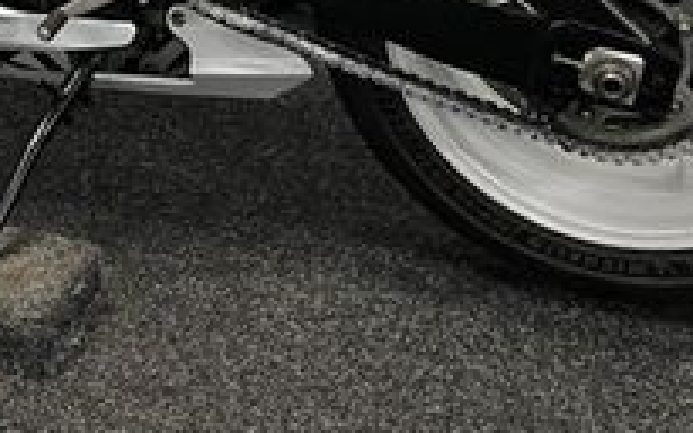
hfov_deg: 23.7
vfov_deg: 13.8
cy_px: -294
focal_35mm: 86
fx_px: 1624
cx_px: 118
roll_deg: -0.8
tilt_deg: -10.3
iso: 100
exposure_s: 1/50
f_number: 1.6
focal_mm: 5.1
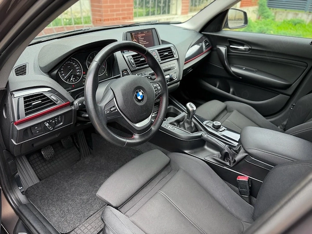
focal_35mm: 24
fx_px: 216
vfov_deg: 56.8
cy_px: 117
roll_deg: -1.4
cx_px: 156
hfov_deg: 71.6
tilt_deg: -31.0
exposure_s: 1/121
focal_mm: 6.76
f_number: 1.78
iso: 160
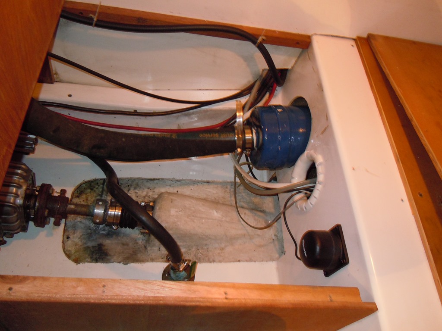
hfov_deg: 60.0
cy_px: 166
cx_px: 221
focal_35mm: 30
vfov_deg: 46.8
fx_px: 383
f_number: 3.5
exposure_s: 1/4
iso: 400
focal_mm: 5.4
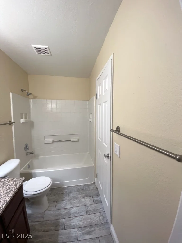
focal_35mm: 13
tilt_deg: -4.4
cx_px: 91
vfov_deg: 106.2
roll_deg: +1.2
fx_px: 91
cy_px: 122
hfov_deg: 89.9
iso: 64
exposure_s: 1/30
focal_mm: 1.54
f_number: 2.4
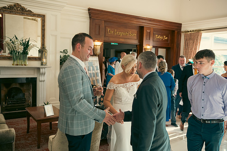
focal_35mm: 34
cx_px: 114
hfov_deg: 55.8
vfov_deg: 38.9
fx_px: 214
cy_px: 76
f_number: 3.5
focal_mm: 34
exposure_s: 1/100
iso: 400
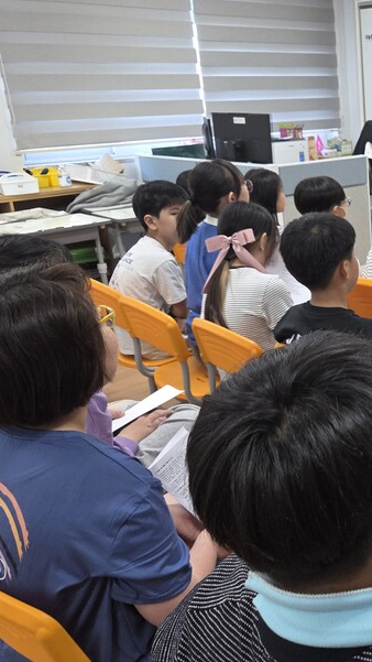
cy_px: 316
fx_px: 702
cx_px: 434
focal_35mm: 40
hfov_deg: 26.7
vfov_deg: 50.5
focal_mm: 5.4
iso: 200
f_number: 1.8
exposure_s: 1/120
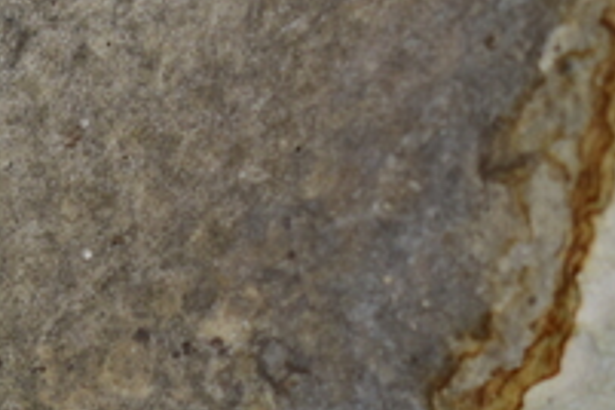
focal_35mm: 394
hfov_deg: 5.2
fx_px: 6737
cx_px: -76
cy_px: 462
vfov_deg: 3.5
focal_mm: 55
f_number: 5.6
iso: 100
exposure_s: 1/200
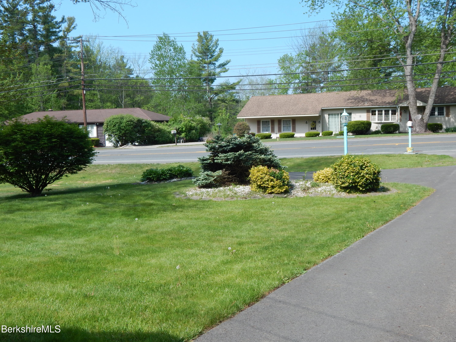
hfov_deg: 43.9
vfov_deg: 33.6
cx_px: 228
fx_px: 566
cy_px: 171
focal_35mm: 43
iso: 125
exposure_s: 1/800
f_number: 3.6
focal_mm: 7.7
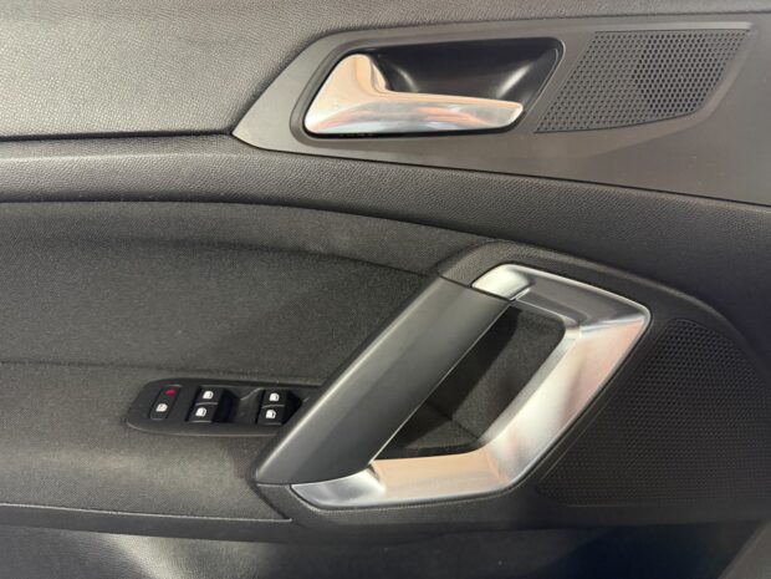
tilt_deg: -26.6
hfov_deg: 71.6
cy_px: 290
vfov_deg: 56.8
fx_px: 535
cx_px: 386
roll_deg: +3.1
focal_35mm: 24
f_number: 1.78
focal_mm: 6.76
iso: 1000
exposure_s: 1/40
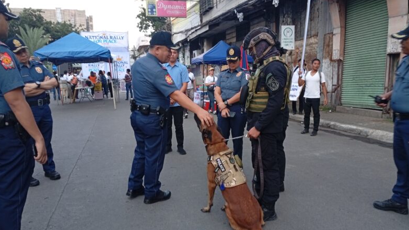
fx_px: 325
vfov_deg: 38.9
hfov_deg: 64.3
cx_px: 204
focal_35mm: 30
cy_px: 128
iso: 336
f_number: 1.8
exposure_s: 1/30
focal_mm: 3.98
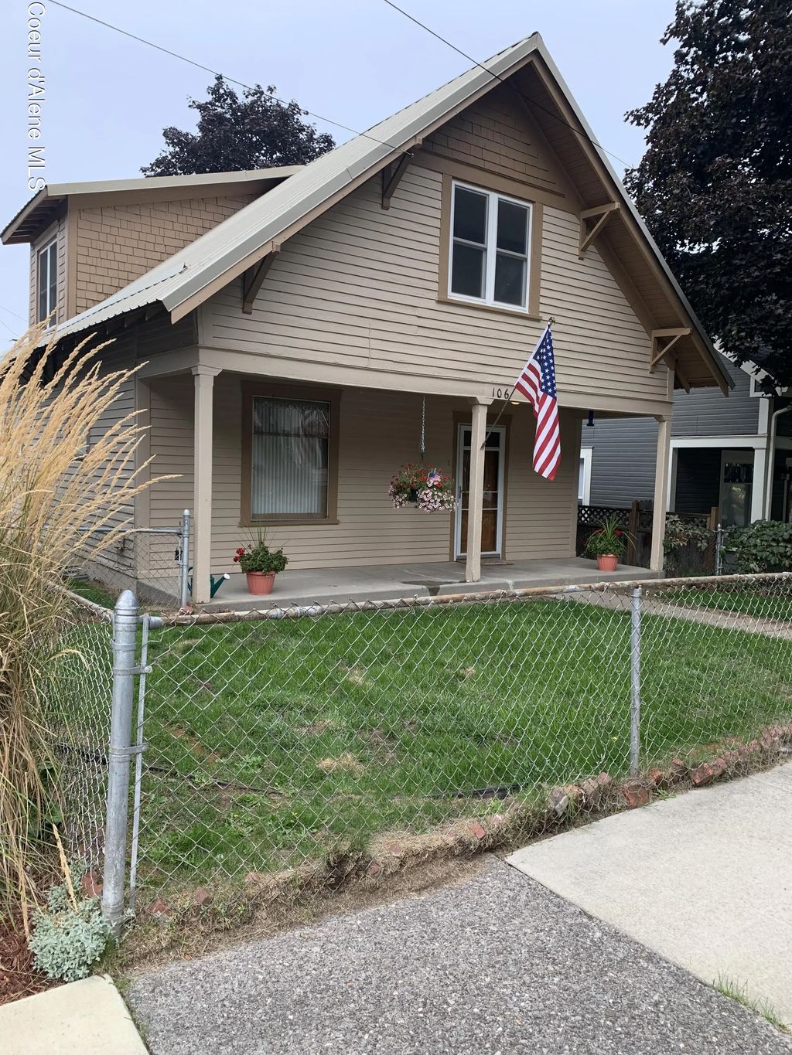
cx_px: 396
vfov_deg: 67.3
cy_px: 528
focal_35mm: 26
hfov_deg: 53.1
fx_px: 793
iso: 25
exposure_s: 1/616
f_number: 1.8
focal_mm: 4.25
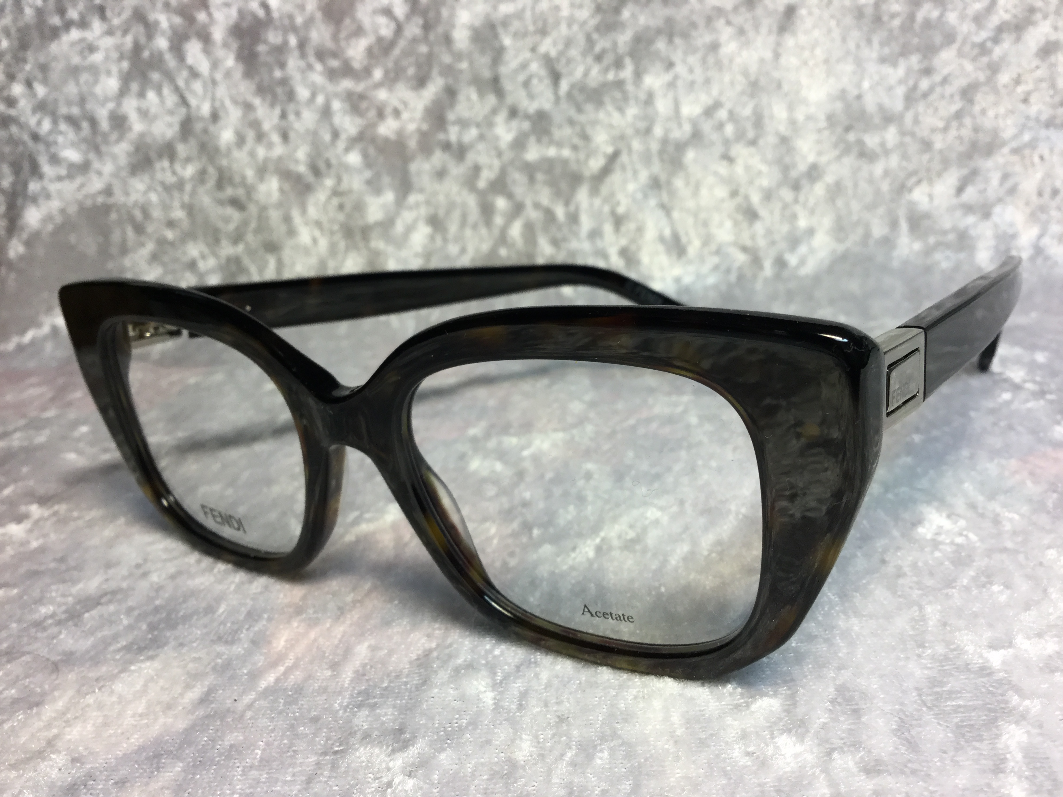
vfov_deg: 45.4
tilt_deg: -25.6
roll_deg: +3.1
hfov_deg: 58.4
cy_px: 398
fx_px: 952
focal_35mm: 31
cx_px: 532
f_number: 2.4
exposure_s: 1/33
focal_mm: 3.3
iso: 32
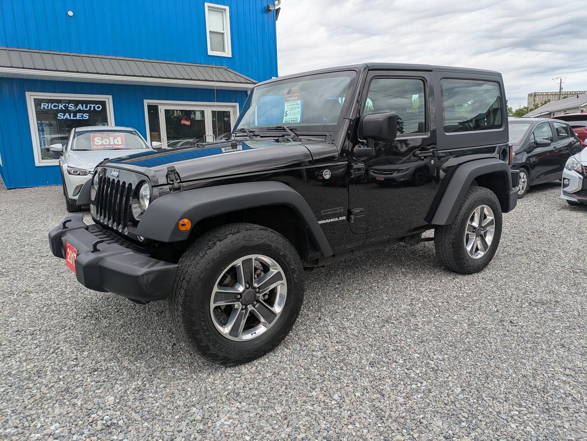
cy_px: 220
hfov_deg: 69.4
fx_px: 424
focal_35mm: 25
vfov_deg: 54.9
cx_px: 294
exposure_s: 1/1110
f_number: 1.89
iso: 46
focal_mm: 5.43
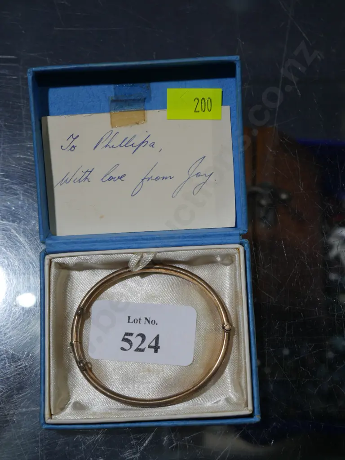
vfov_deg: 33.2
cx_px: 172
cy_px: 230
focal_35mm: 58
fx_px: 771
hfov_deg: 25.2
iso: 200
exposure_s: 1/100
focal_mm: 29
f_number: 5.4
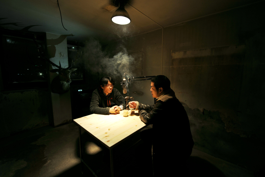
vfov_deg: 77.3
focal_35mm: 15
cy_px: 88
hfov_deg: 100.4
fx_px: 110
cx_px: 132
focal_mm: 15
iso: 250
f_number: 2.8
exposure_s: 1/40
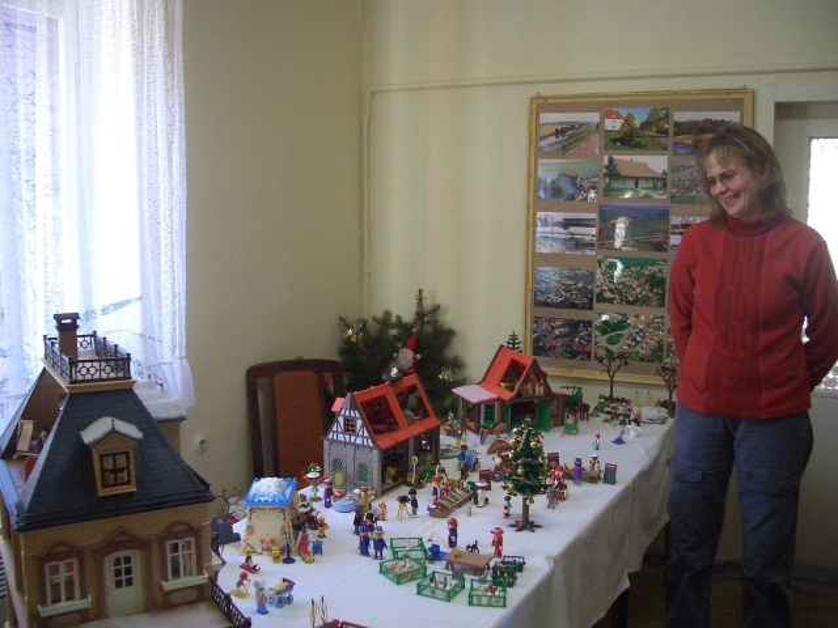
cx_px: 419
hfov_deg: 52.6
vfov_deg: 40.7
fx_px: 847
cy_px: 314
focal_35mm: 35
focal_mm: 5.8
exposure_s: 1/100
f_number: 2.6
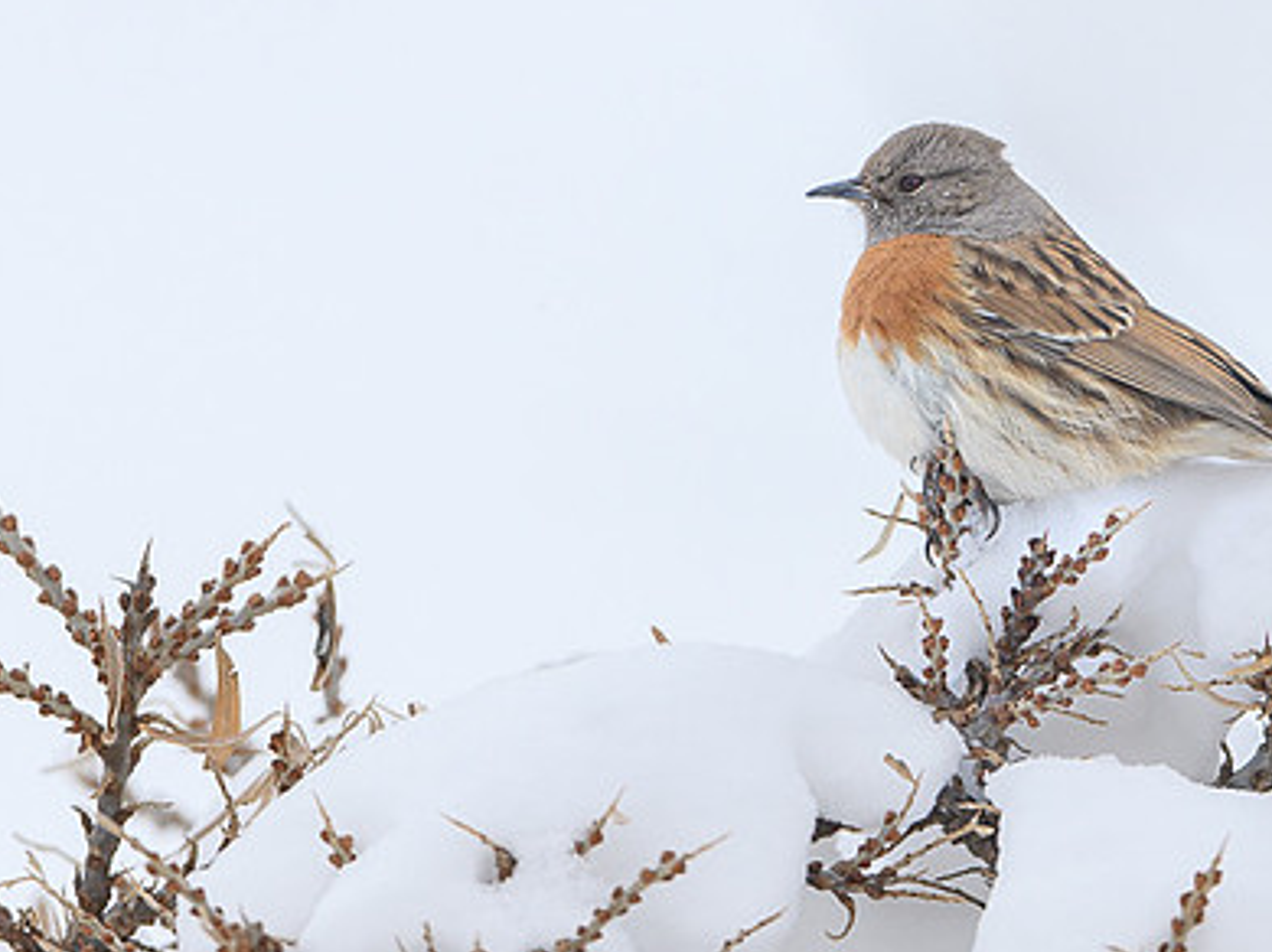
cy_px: 30
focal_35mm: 1533
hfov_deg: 1.3
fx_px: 56297
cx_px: 979
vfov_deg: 1.0
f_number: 4
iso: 250
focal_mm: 500
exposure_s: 1/2500
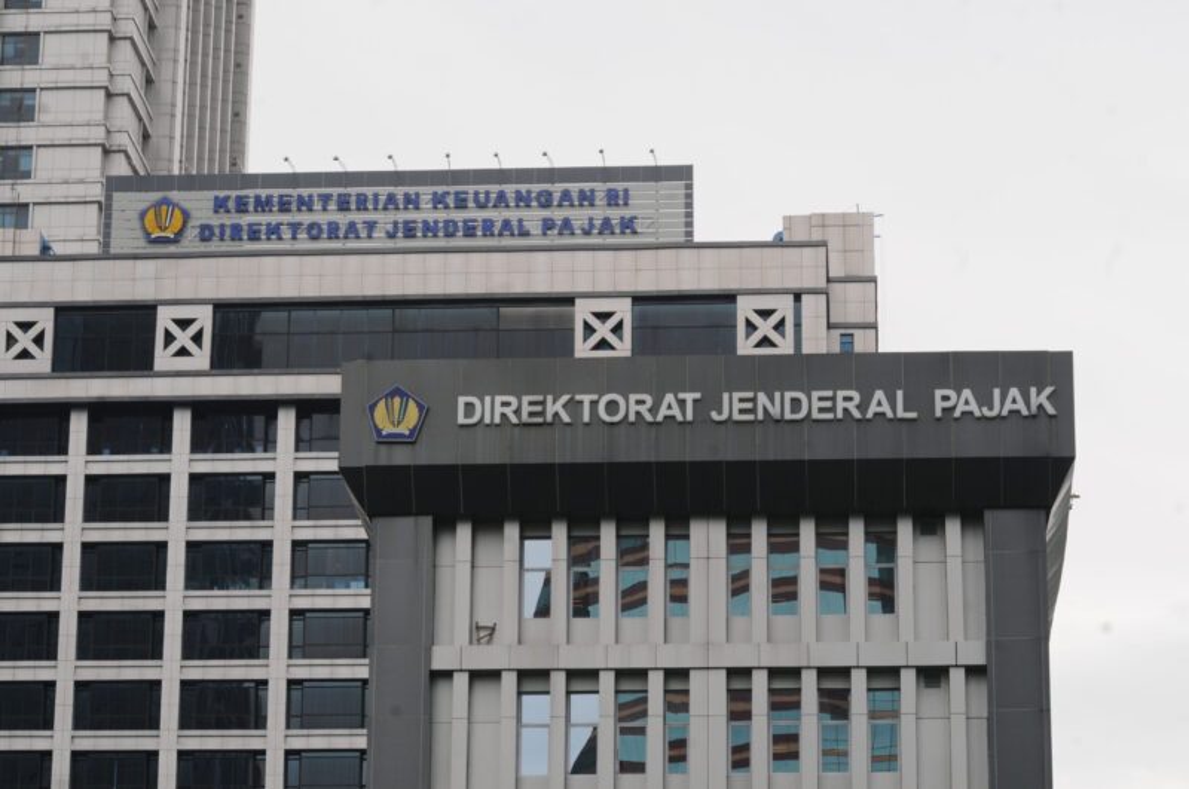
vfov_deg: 13.0
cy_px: 394
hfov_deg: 19.5
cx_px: 594
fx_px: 3463
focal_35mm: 105
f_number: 11
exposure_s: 1/400
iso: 400
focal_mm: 70
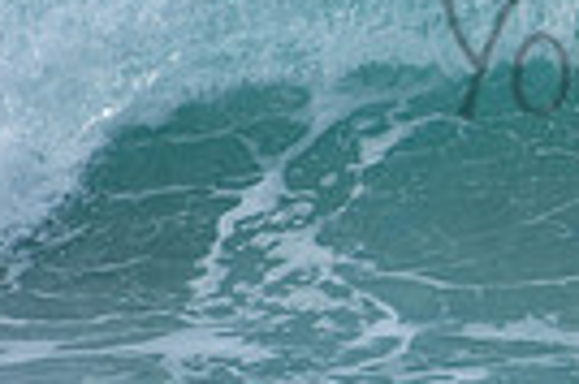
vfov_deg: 0.5
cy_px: 15
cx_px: 886
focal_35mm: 2597
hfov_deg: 0.8
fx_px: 41717
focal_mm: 400
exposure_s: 1/800
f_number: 5.6
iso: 160
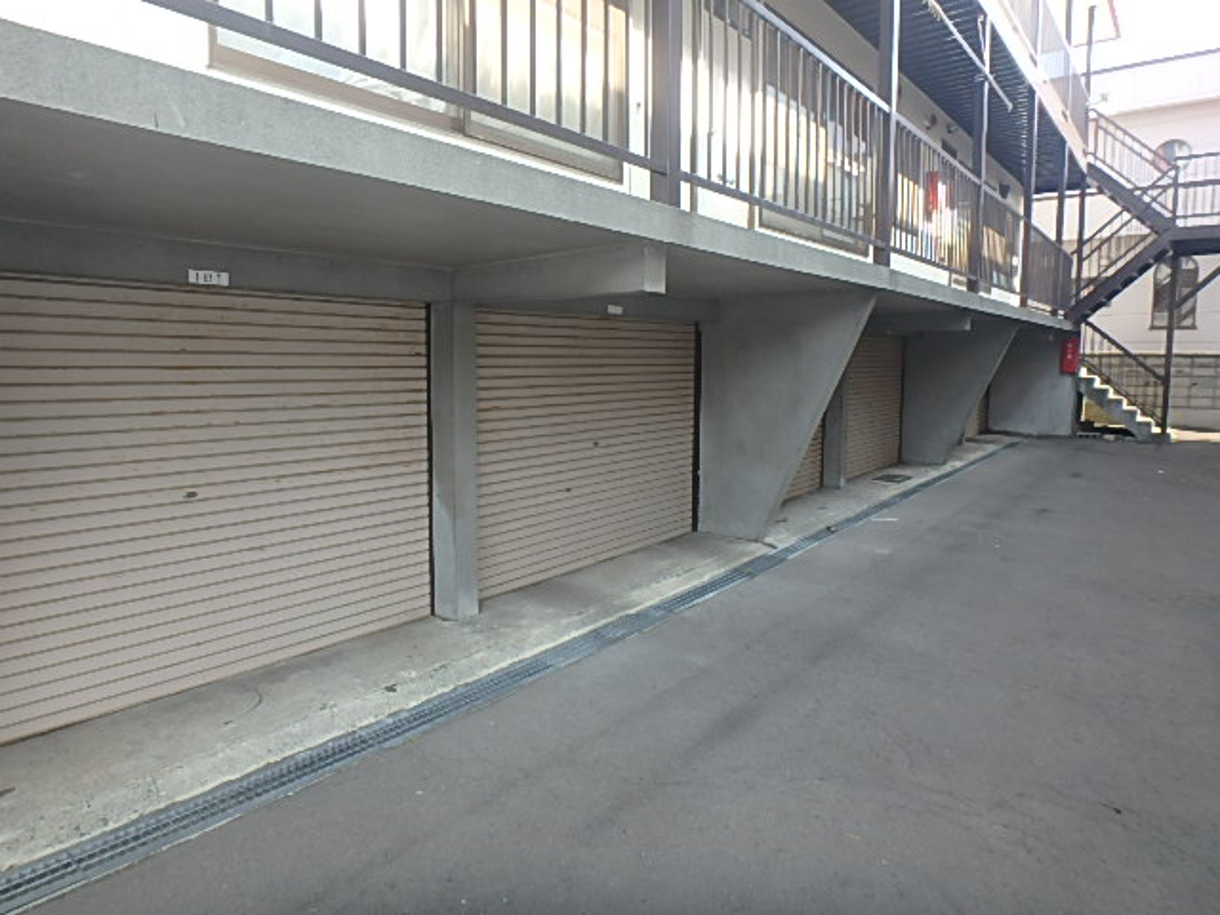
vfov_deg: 63.4
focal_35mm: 21
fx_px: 740
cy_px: 458
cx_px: 610
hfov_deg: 79.0
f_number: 3.5
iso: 125
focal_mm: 3.7
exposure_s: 1/125
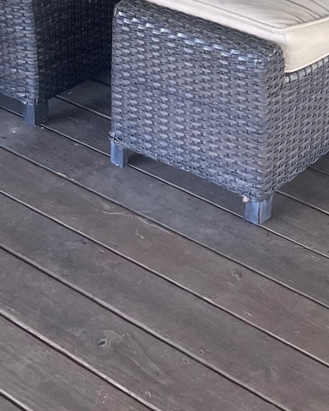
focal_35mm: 89
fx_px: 1084
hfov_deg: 16.9
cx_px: 329
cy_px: -256
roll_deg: -3.2
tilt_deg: -6.3
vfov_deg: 18.3
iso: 64
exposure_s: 1/121
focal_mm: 4.2
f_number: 1.6
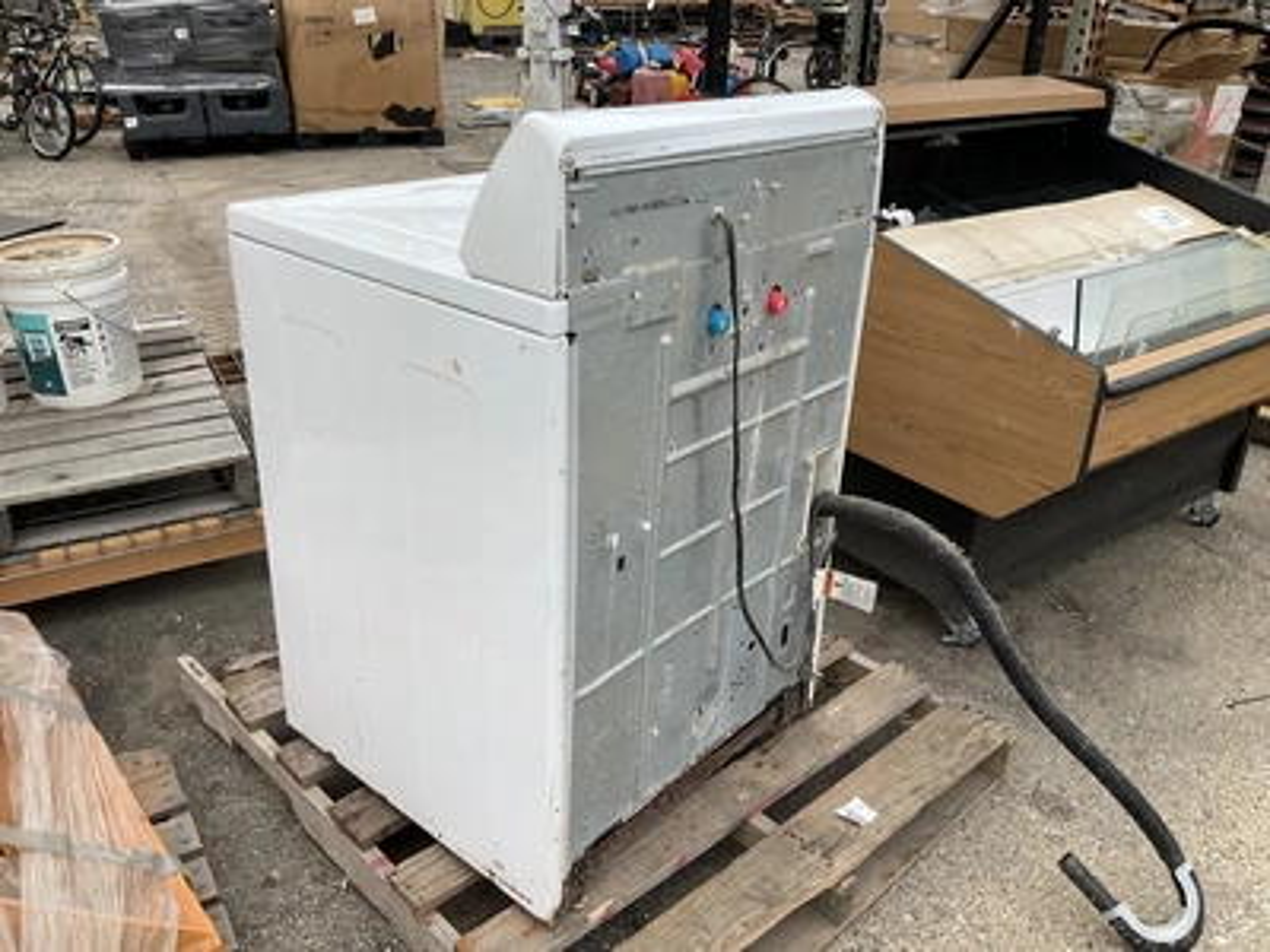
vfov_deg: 48.2
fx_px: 1064
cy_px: 476
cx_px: 635
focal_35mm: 29
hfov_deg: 61.7
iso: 25
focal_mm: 3
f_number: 1.8
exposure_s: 1/1279
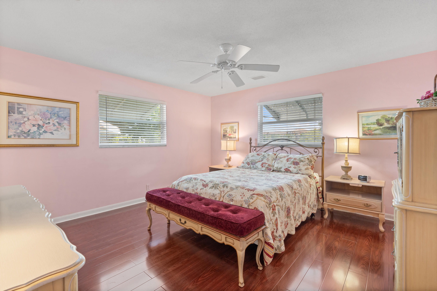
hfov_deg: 96.7
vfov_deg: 73.7
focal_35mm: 16
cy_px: 146
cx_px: 218
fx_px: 194
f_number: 11
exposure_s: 1/1.67
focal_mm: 16
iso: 500
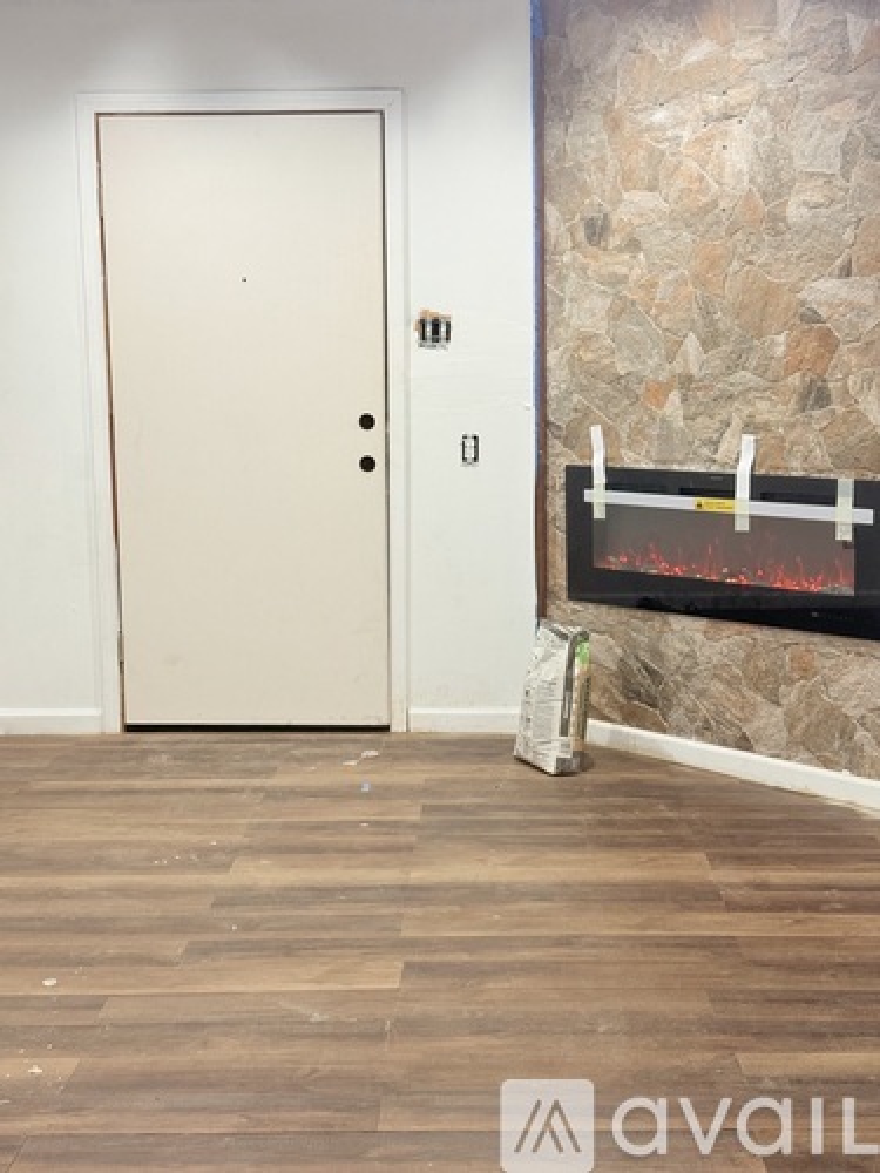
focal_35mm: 48
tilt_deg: -7.6
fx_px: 1627
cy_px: 586
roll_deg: +0.6
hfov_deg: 30.3
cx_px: 440
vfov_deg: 39.7
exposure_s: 1/60
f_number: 1.78
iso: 125
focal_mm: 6.76
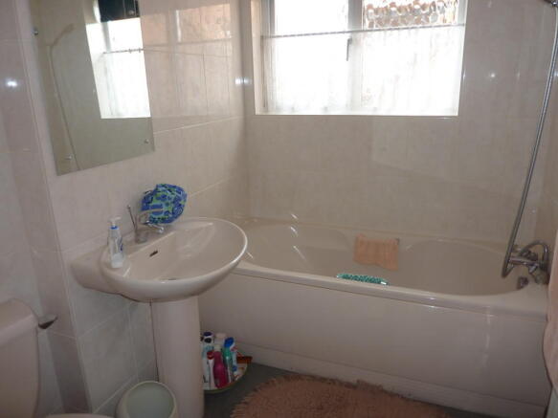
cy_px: 209
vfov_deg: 54.9
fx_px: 403
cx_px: 279
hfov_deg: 69.4
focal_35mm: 25
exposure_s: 1/30
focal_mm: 4.1
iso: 100
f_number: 3.3
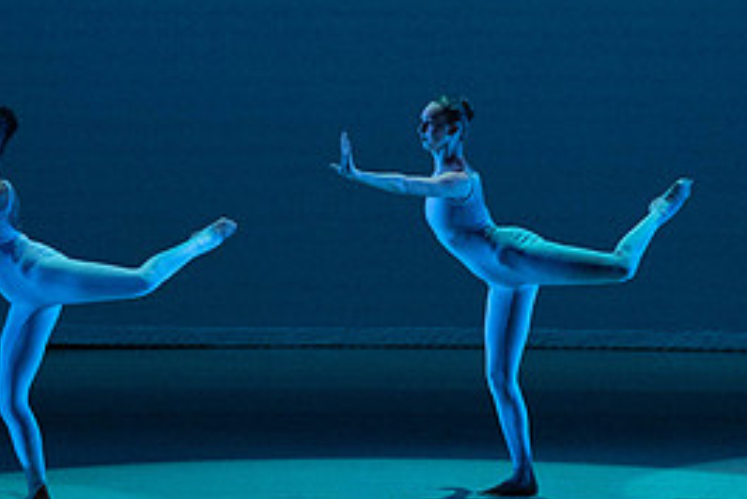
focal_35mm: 401
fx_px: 8325
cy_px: 151
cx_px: 547
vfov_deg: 3.4
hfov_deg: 5.1
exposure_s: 1/400
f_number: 5.6
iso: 16000
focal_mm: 183
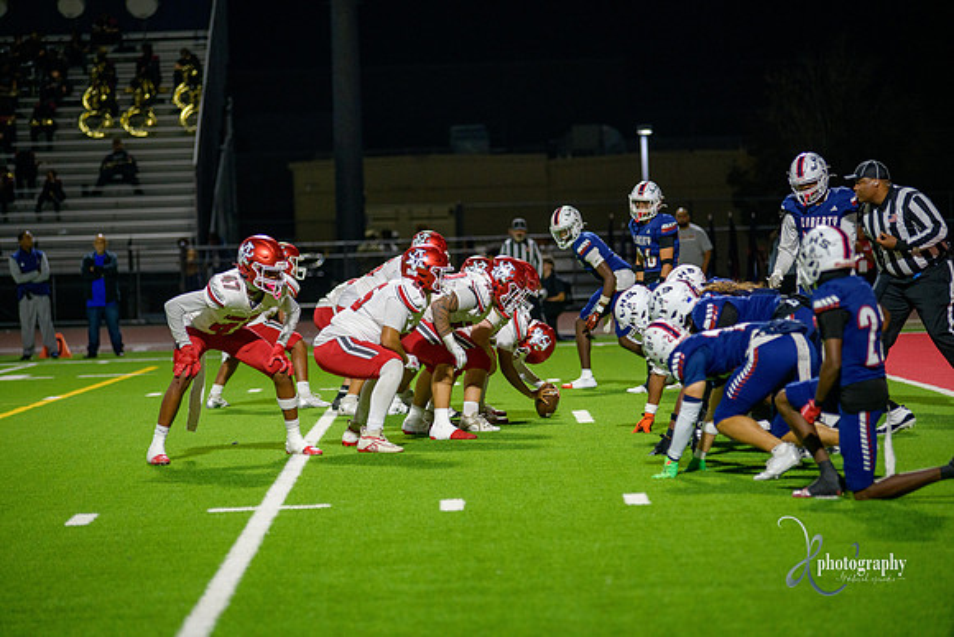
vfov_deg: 9.2
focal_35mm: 150
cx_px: 477
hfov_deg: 13.7
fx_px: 3976
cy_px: 318
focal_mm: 150
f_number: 2.8
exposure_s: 1/320
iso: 2000
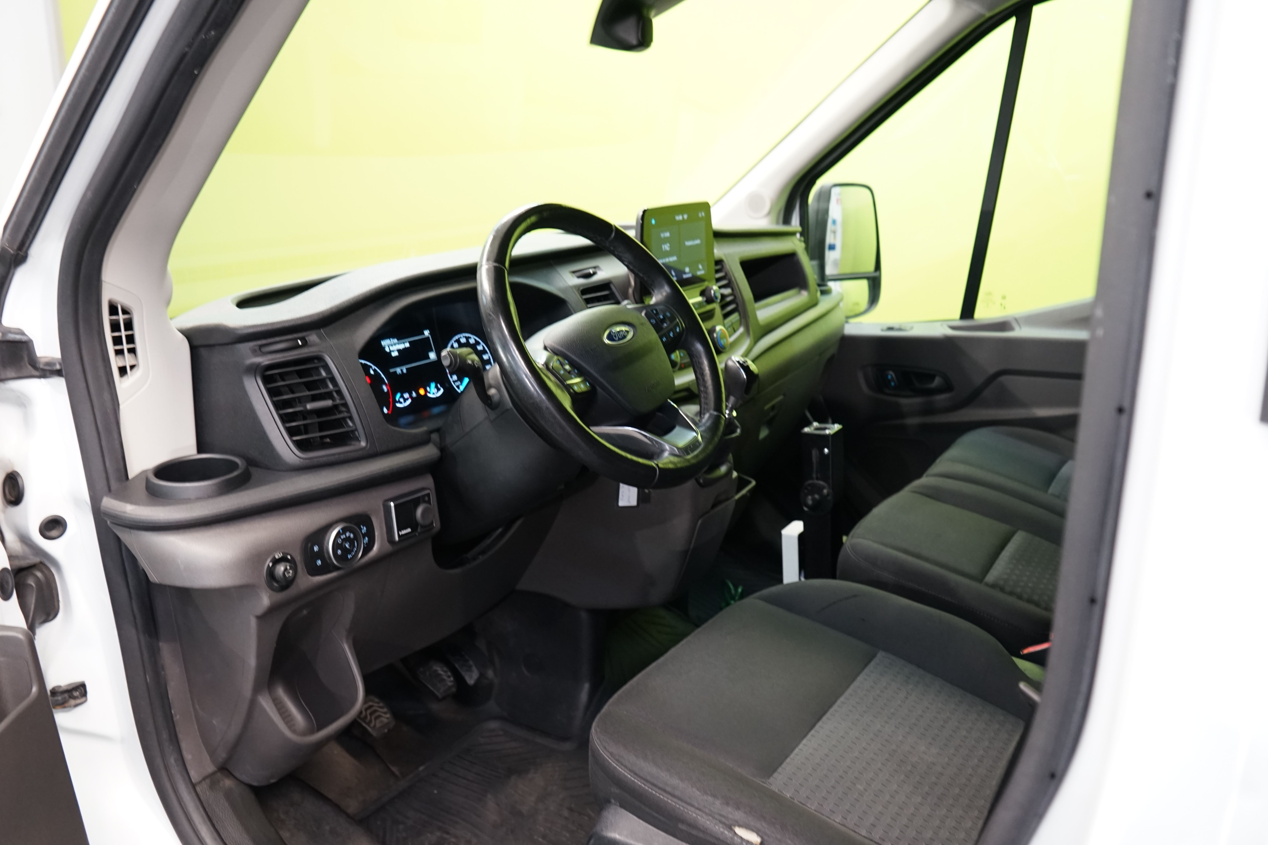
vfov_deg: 41.1
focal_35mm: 32
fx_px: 1127
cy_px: 422
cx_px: 634
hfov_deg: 58.7
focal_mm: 32
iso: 1600
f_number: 5
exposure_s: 1/30
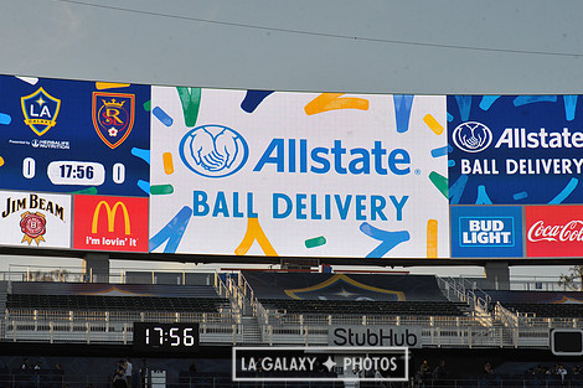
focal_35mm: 111
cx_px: 320
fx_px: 1797
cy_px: 177
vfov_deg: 12.3
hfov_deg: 18.4
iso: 800
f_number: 14
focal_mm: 90
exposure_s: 1/800
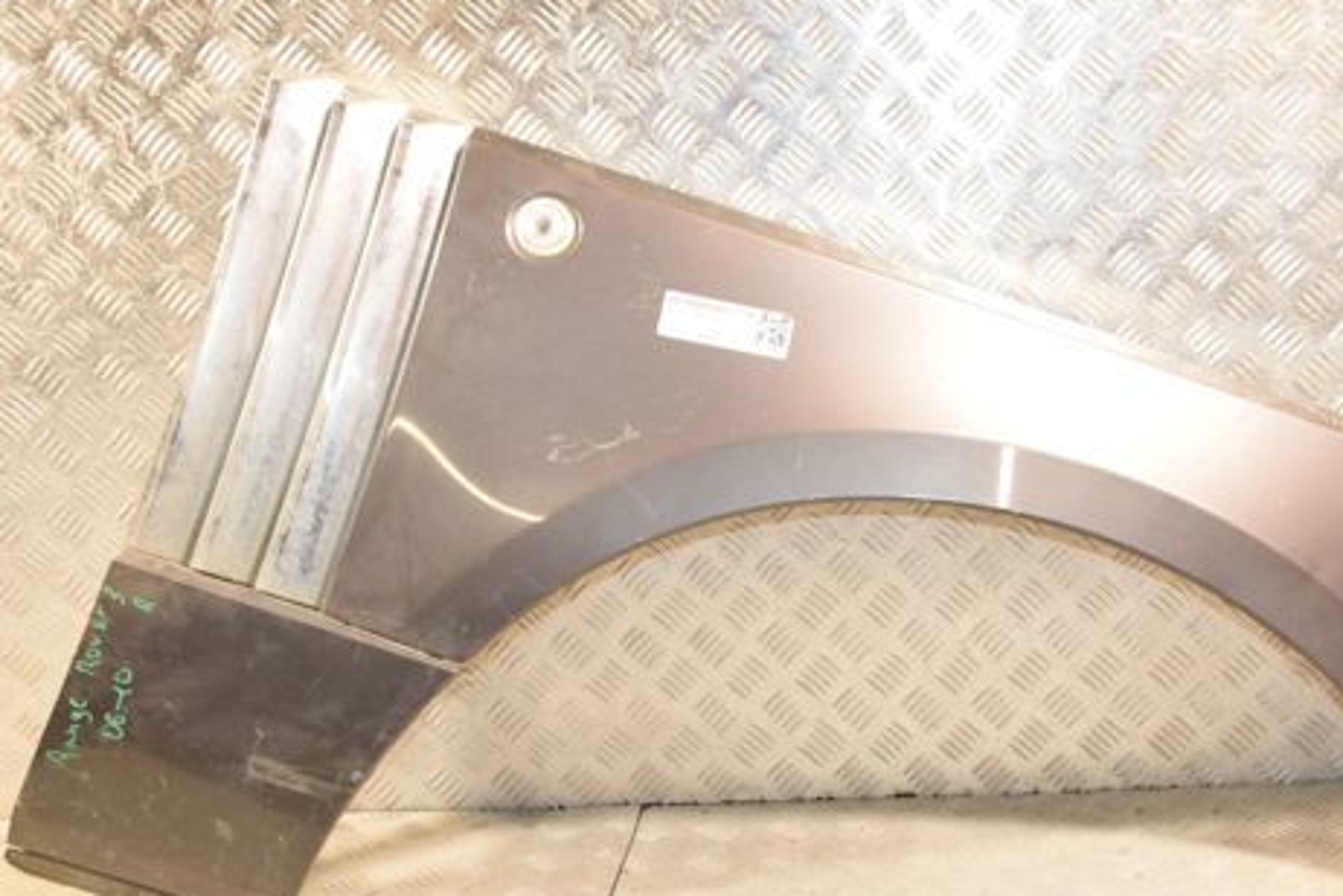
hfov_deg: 36.6
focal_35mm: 54
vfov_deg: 25.0
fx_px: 2014
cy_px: 553
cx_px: 860
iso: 1600
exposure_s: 1/160
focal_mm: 26
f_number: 5.6
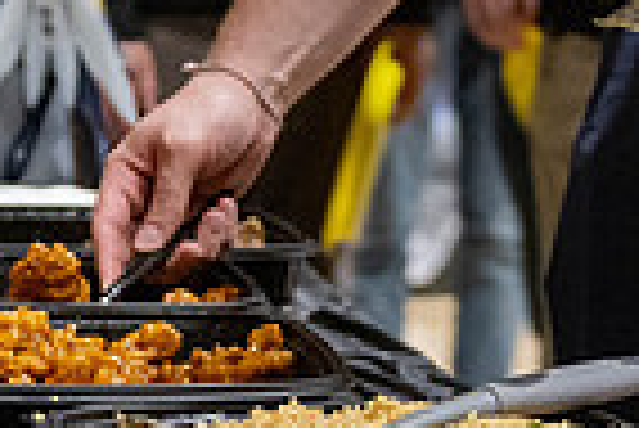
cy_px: 399
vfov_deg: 8.4
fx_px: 2896
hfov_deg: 12.6
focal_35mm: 163
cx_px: 180
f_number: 2.8
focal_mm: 40
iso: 5000
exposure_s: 1/250
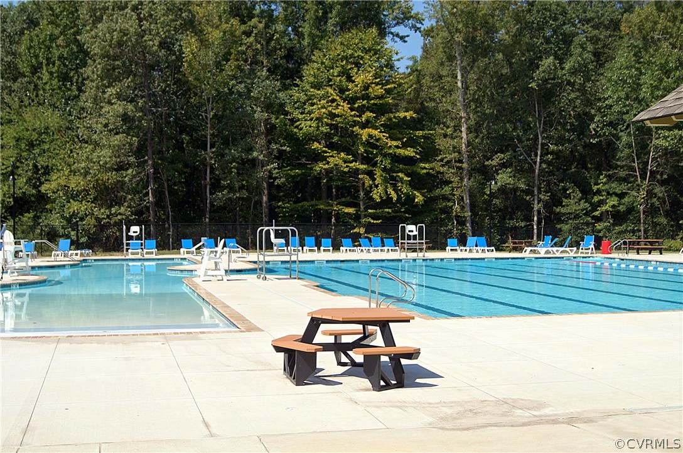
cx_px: 342
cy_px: 226
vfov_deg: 29.8
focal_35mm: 45
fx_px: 852
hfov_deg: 43.7
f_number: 7.1
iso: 100
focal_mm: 30
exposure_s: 1/400
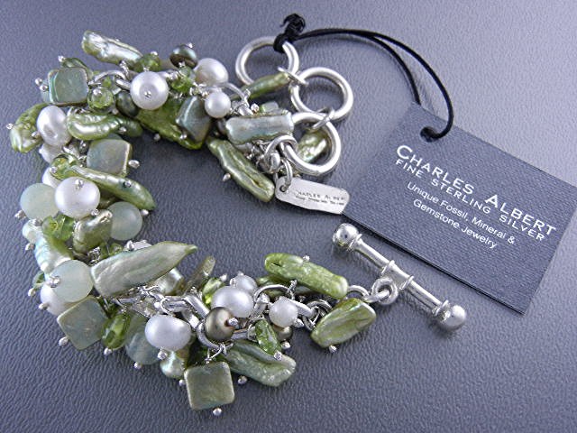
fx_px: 750
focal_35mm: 45
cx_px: 288
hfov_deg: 42.1
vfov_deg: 32.2
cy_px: 216
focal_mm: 8.1
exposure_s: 1/6.8
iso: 200
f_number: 3.8
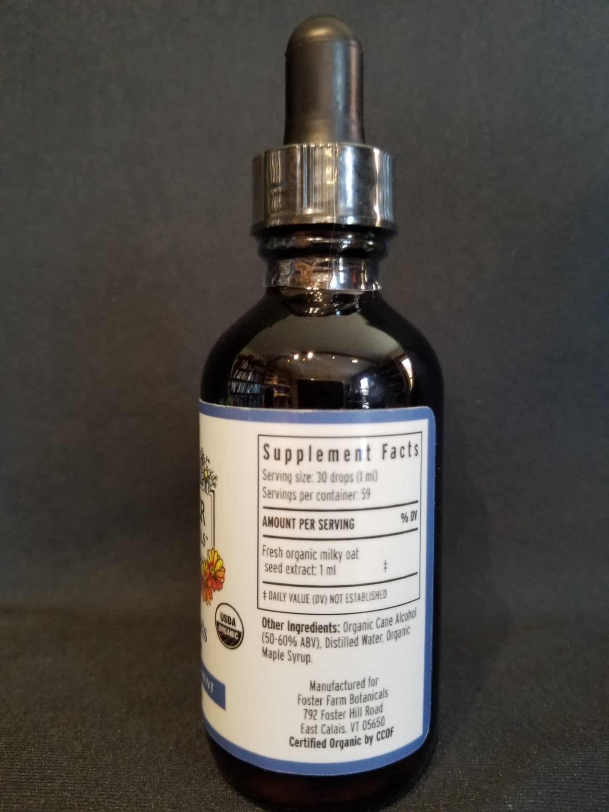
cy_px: 406
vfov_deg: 67.3
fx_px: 610
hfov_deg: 53.1
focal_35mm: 26
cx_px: 304
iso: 200
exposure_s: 1/30
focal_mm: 4.25
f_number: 1.7
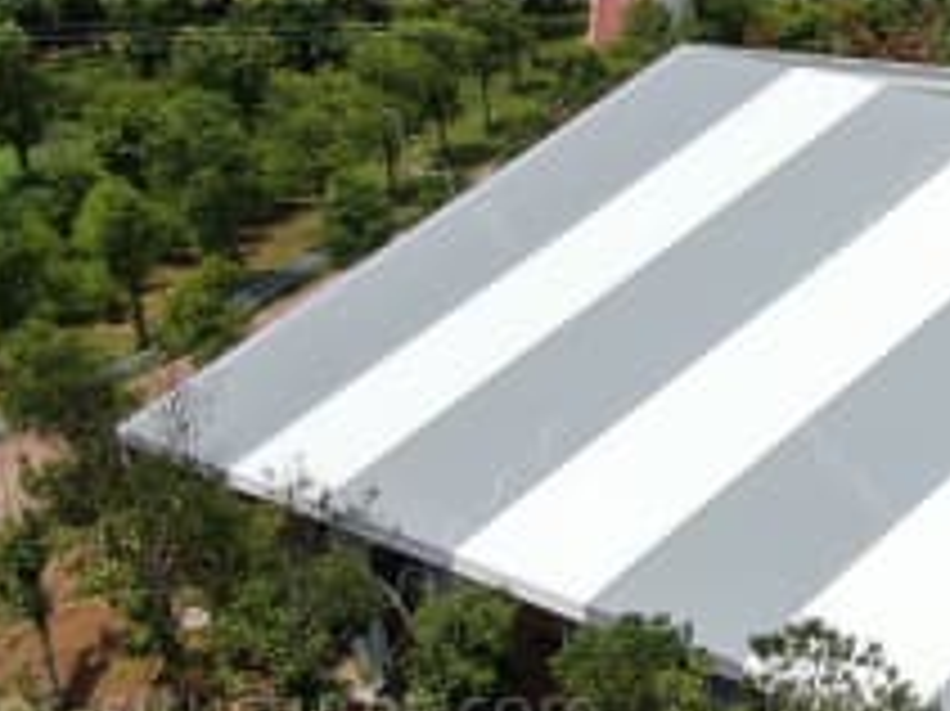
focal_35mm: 91
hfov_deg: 18.2
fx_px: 2496
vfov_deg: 16.2
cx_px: 1571
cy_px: 302
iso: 100
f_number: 2.8
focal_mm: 4.39
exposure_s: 1/2500
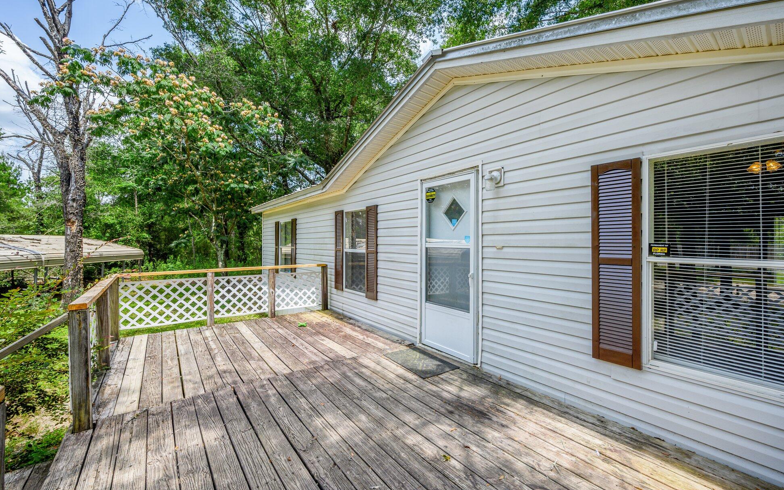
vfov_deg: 74.8
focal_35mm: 15
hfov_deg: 101.4
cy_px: 246
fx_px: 321
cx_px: 406
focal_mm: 14
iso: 100
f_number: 9
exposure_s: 1/125
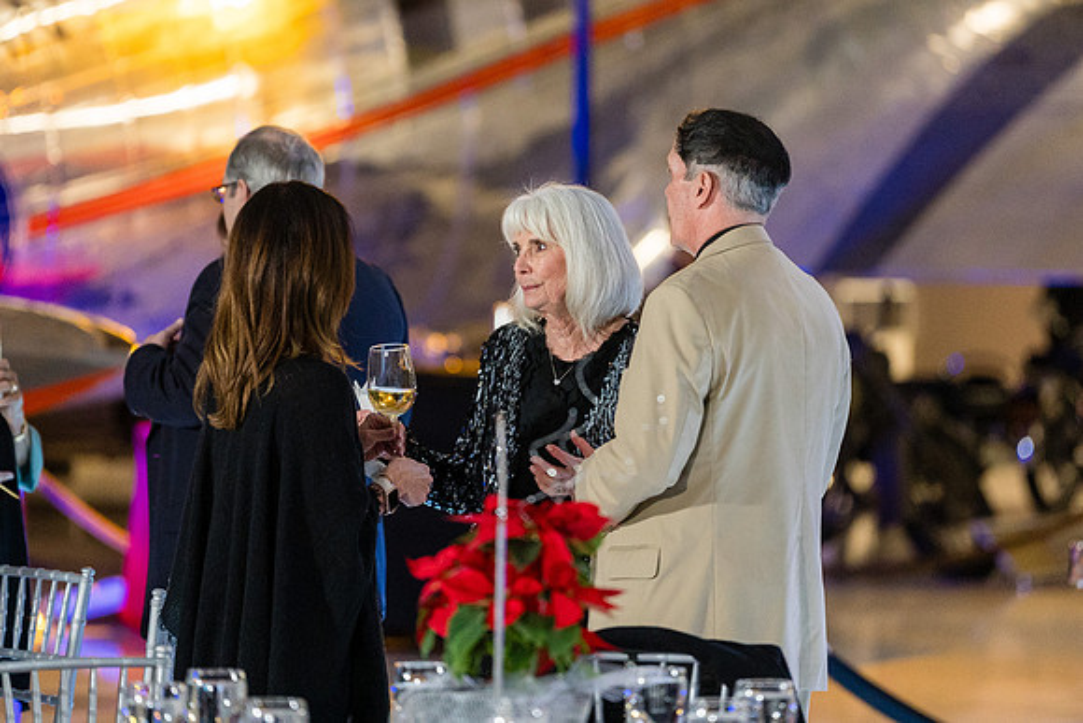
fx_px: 7245
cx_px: 542
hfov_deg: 8.5
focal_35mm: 241
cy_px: 288
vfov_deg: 5.7
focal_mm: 200
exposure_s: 1/250
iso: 3200
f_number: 2.8
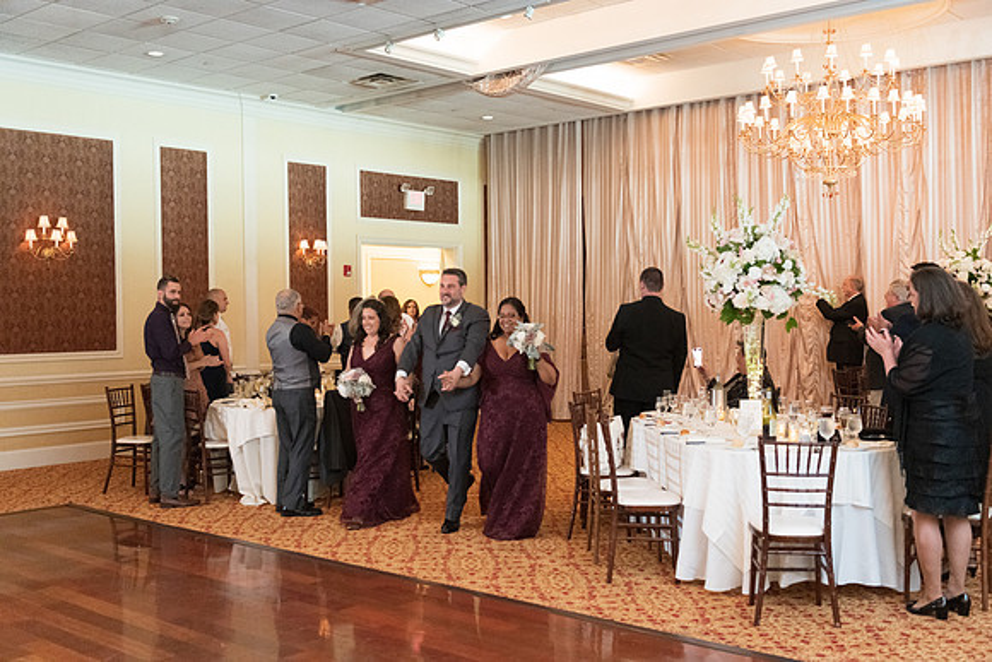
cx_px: 496
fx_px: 1102
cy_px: 331
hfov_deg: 48.4
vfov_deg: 33.4
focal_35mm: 40
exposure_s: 1/125
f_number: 2.8
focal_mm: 40
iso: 3600
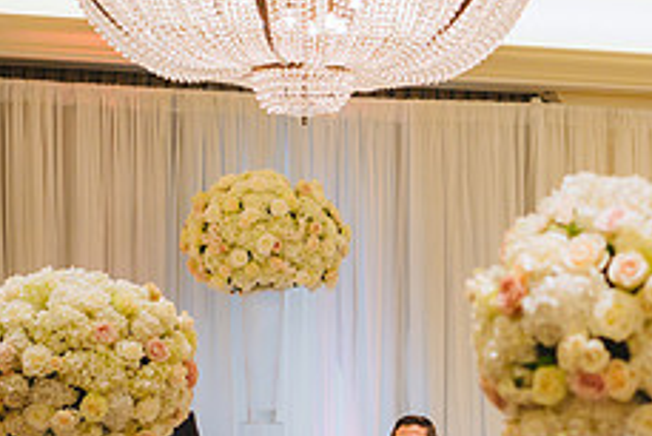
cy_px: 382
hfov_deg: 11.4
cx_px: 777
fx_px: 3208
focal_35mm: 177
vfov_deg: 7.7
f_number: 2.8
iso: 2500
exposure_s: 1/200
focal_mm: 70
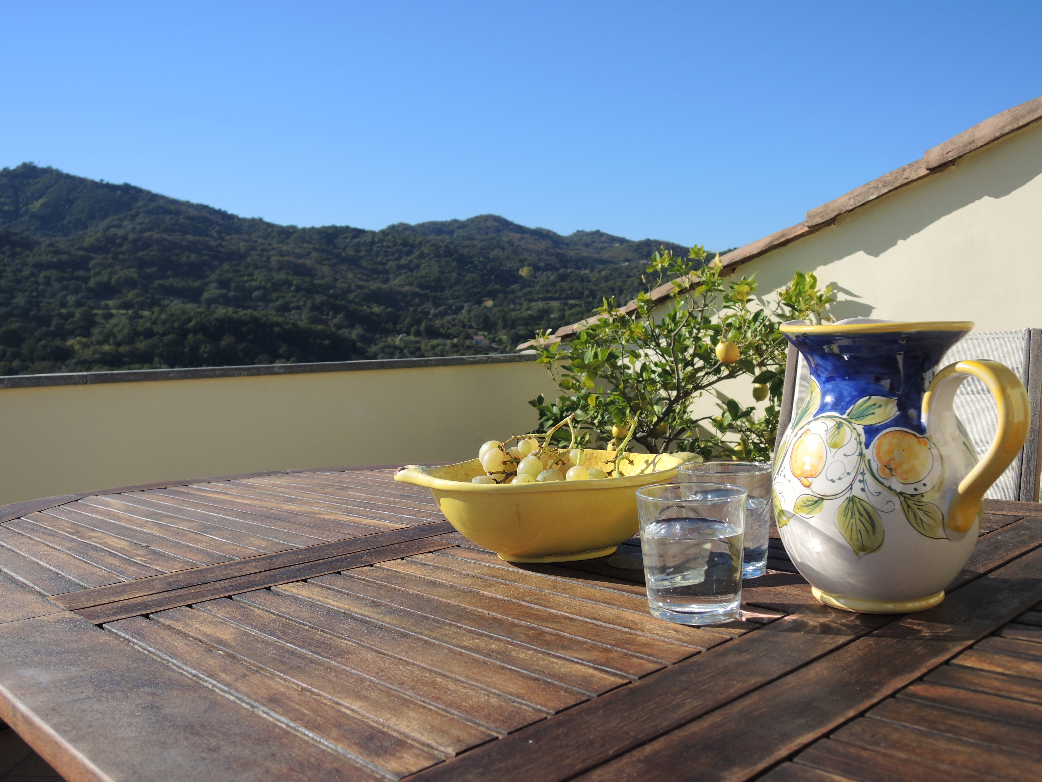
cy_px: 391
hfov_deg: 60.0
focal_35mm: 30
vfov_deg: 46.8
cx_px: 521
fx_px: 903
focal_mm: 6.5
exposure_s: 1/1250
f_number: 2.8
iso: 80
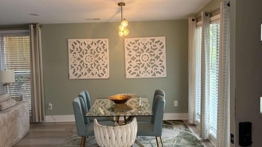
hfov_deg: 55.2
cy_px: 69
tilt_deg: -3.8
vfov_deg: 32.8
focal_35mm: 36
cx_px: 117
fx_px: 250
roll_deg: +2.4
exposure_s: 1/60
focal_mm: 5.96
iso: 125
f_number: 1.6
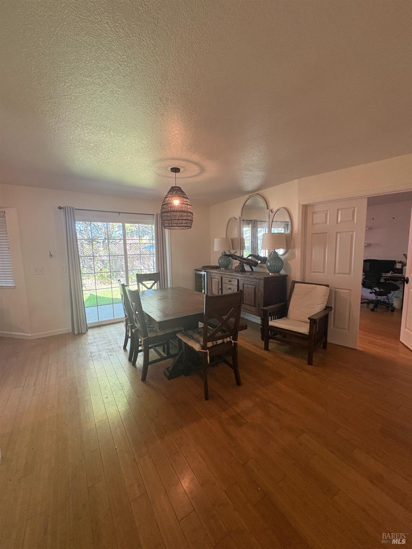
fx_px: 222
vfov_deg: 102.1
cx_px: 206
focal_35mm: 14
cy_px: 274
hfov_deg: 85.7
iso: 320
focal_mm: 2.22
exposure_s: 1/60
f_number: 2.2
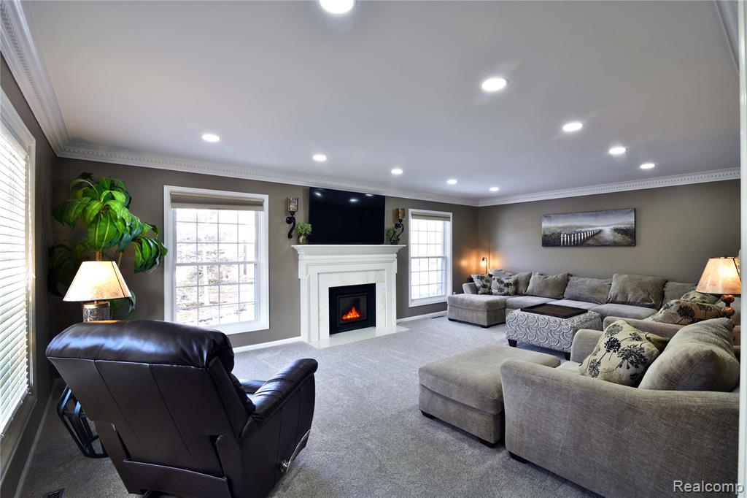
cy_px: 249
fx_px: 332
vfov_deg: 73.7
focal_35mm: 16
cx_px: 374
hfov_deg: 96.8
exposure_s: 1/10
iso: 400
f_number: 9
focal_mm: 16
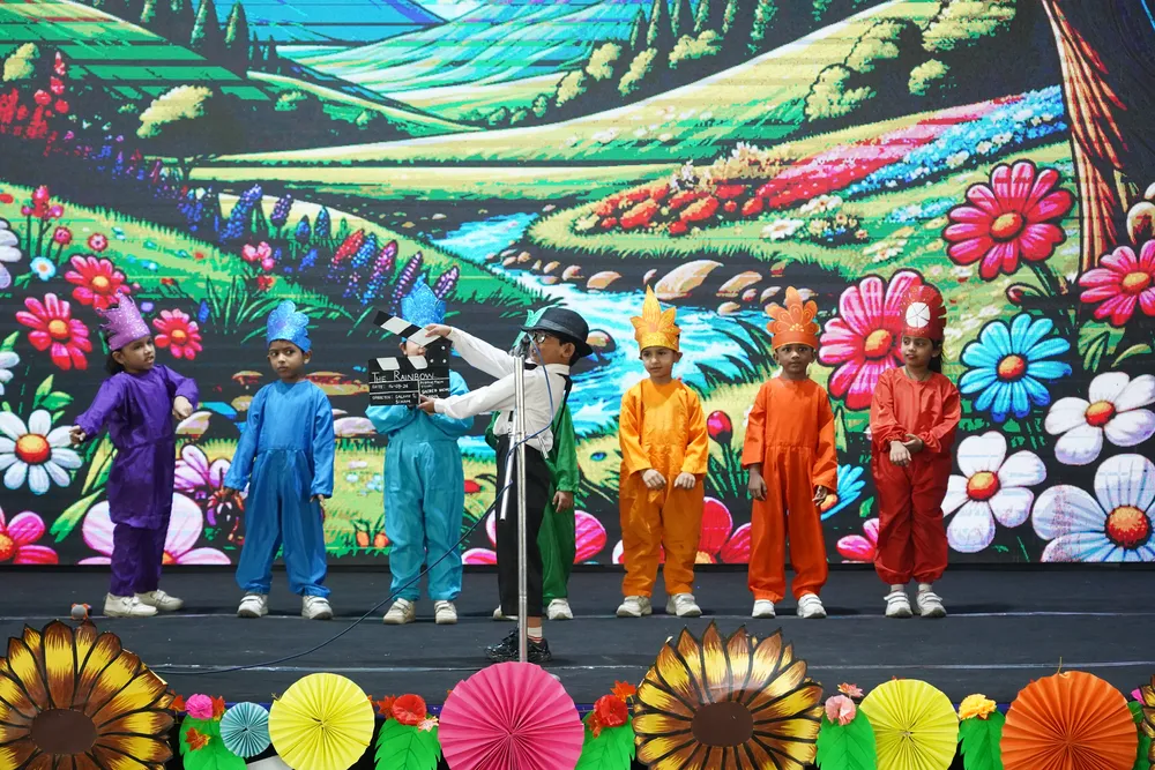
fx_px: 2214
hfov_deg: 29.2
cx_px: 578
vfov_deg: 19.7
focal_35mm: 69
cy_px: 385
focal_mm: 69
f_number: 4.5
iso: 6400
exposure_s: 1/250
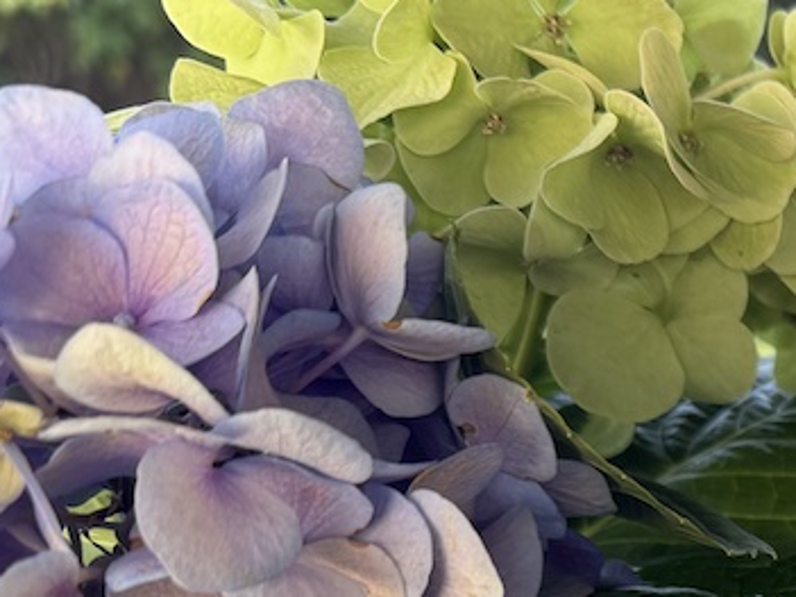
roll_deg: -1.5
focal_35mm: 80
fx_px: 1839
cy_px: 676
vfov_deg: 17.7
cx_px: 1191
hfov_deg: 20.8
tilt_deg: -22.6
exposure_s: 1/121
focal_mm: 6.76
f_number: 1.78
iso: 80
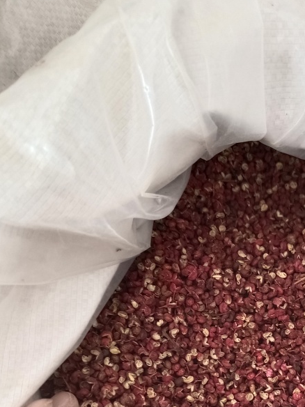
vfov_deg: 41.6
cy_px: 357
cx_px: 267
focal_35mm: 42
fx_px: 493
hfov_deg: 32.8
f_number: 1.88
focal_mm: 5.59
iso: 1140
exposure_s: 1/50
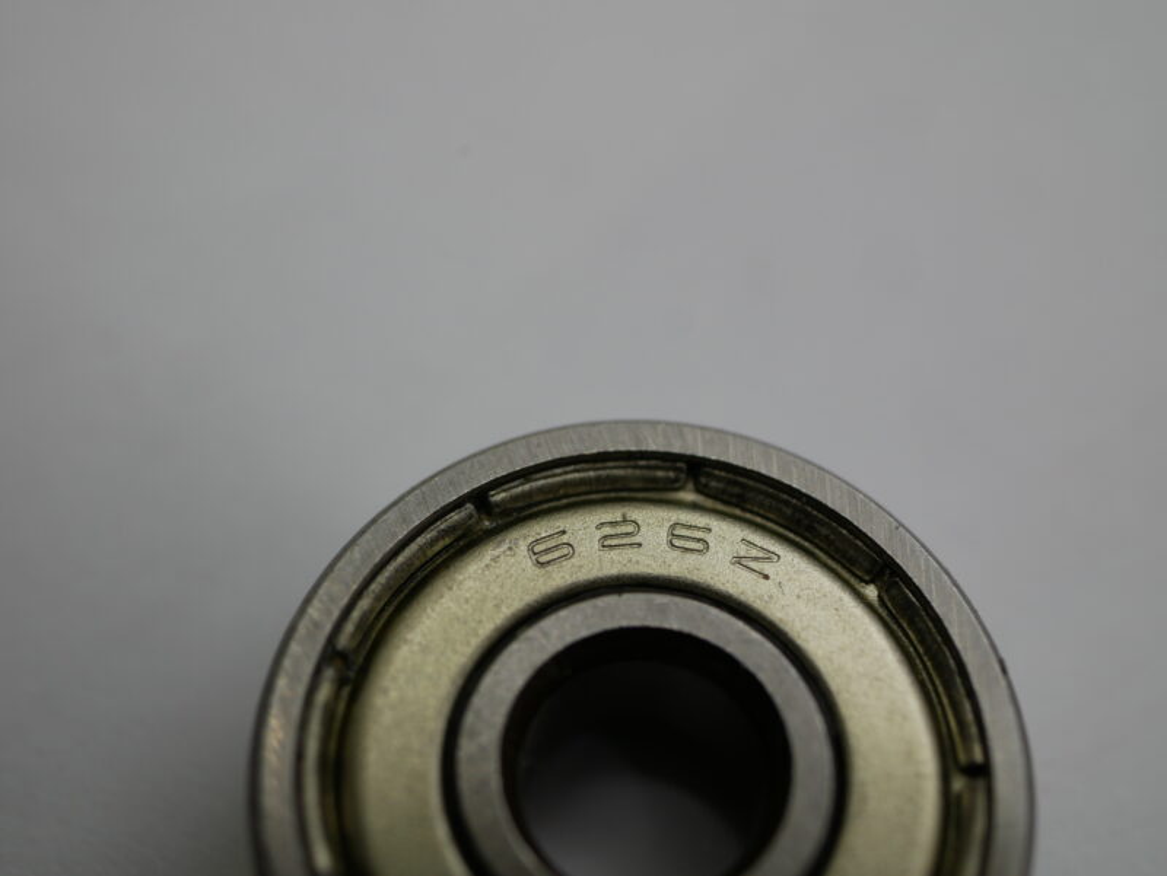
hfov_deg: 32.2
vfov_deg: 24.4
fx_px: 2024
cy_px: 438
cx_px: 584
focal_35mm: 60
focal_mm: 30
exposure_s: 1/160
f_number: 3.5
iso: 200
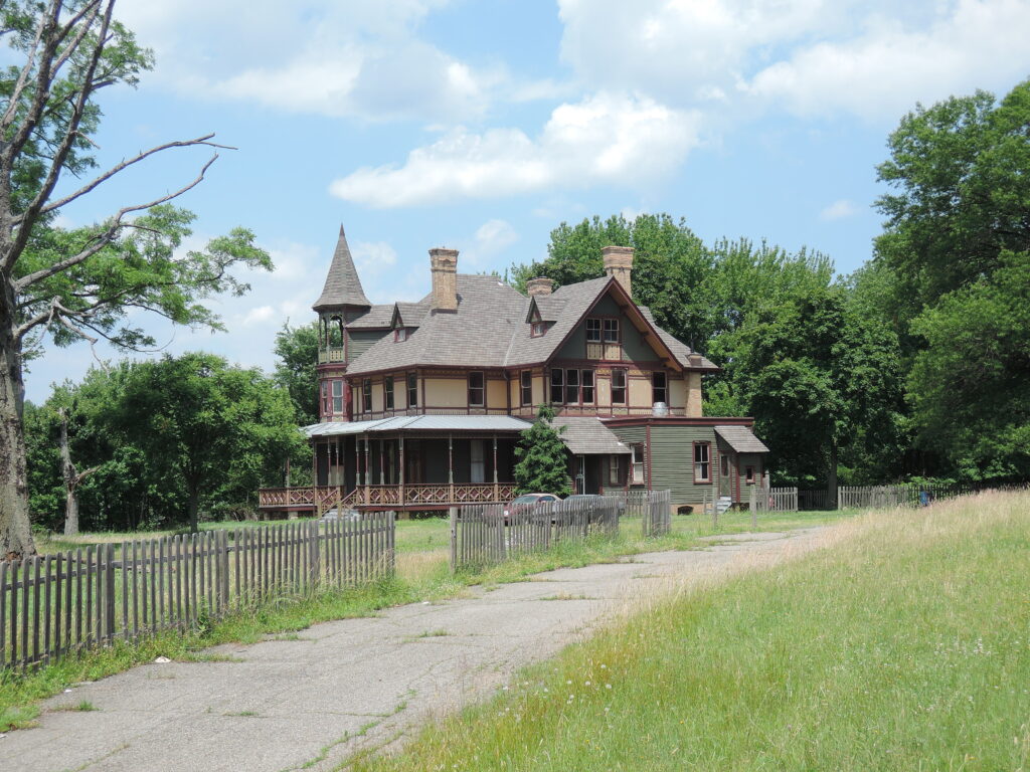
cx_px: 515
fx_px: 1637
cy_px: 386
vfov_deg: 26.6
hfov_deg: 34.9
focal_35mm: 55
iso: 80
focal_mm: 11.8
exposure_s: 1/400
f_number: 4.5
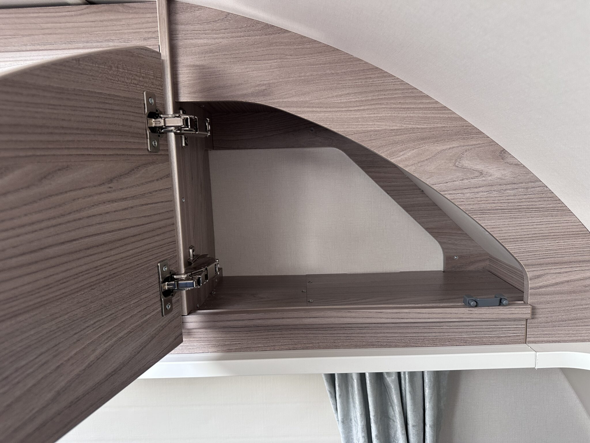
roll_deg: +3.8
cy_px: 222
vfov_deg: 56.8
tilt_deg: -4.6
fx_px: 409
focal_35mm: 24
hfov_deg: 71.6
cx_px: 295
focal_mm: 6.86
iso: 250
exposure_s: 1/108
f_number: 1.78
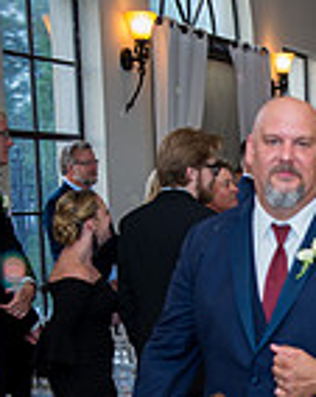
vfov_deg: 15.1
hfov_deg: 12.0
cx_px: 379
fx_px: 1466
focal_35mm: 125
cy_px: 417
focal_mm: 42
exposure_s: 1/90
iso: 800
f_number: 4
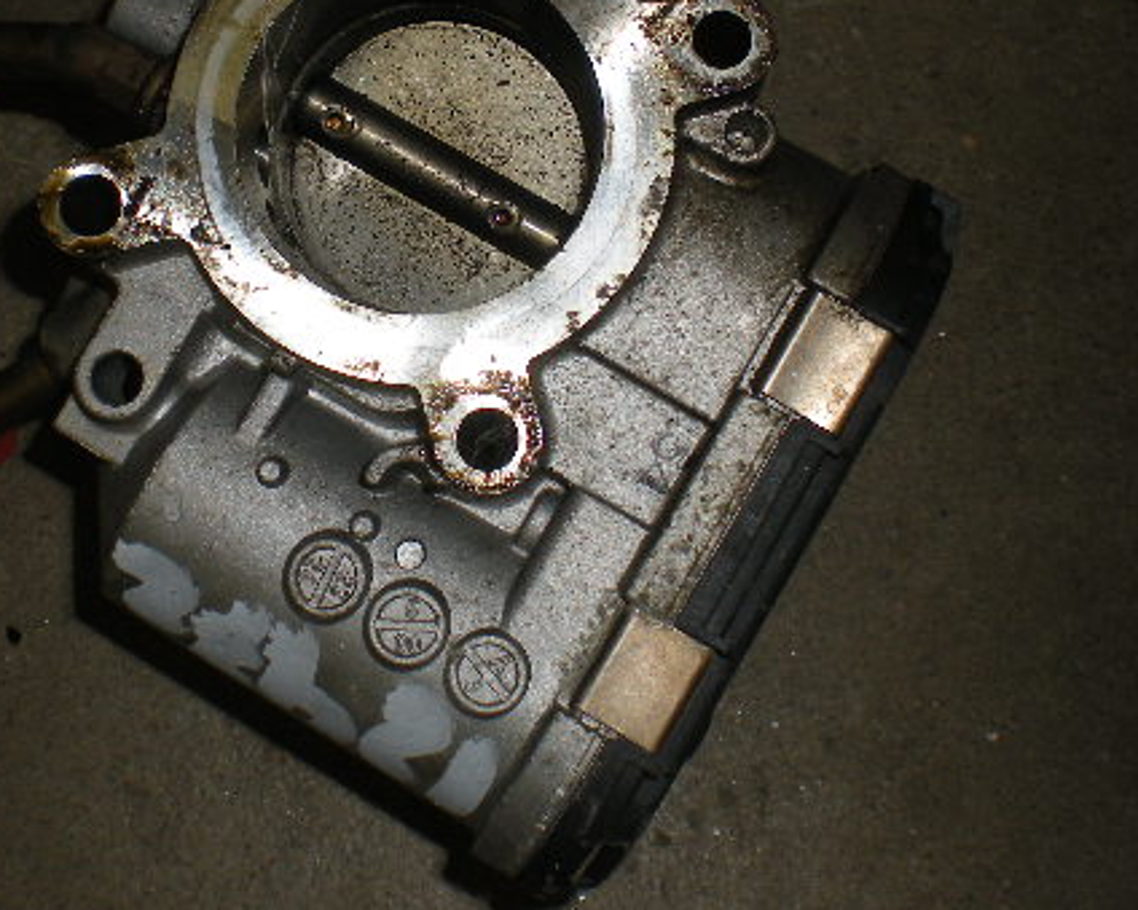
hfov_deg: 33.6
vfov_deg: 26.9
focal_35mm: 56
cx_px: 521
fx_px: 1886
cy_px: 290
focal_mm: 6.3
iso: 64
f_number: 4.6
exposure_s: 1/60
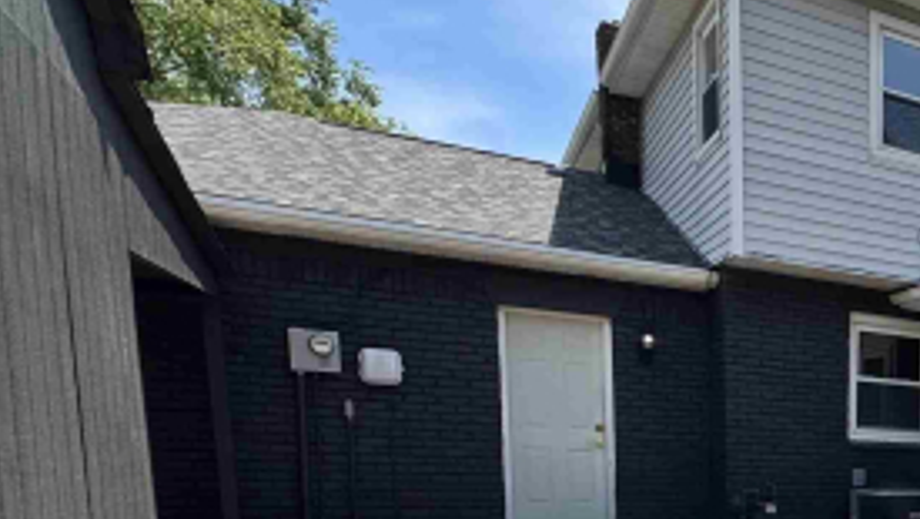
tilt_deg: -6.6
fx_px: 903
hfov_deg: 39.0
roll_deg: -2.9
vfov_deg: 29.0
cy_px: 569
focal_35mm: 37
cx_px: 1109
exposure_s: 1/1748
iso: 50
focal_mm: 2.22
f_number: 2.2
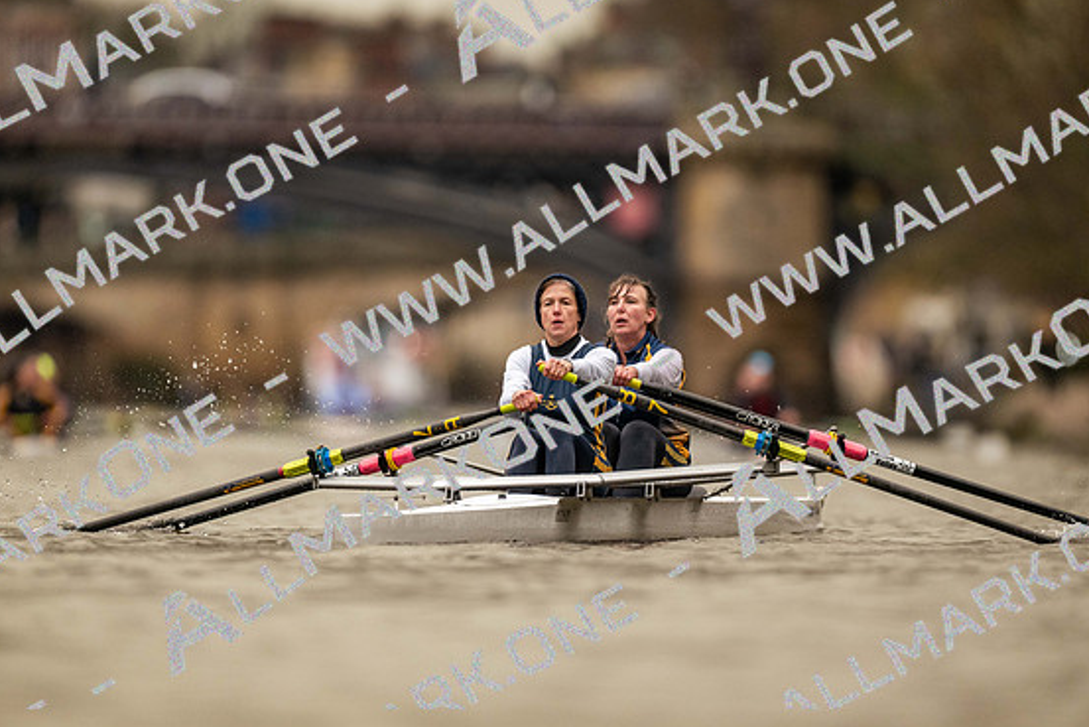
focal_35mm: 629
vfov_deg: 2.2
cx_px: 563
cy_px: 371
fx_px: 19031
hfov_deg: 3.3
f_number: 4
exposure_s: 1/1600
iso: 2800
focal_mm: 600
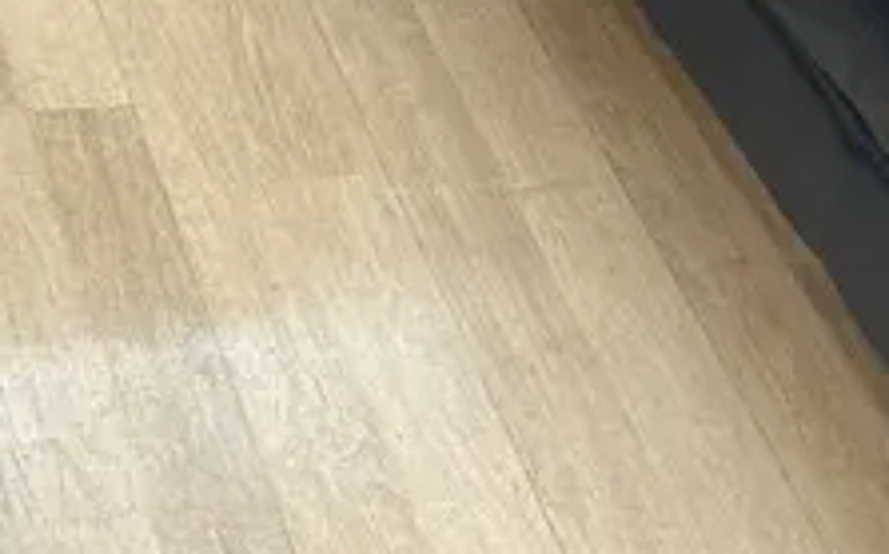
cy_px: -422
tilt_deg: -30.1
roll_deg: -0.7
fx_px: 2833
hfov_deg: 17.1
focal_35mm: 117
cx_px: -163
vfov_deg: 10.5
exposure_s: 1/50
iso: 250
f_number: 1.78
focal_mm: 6.86
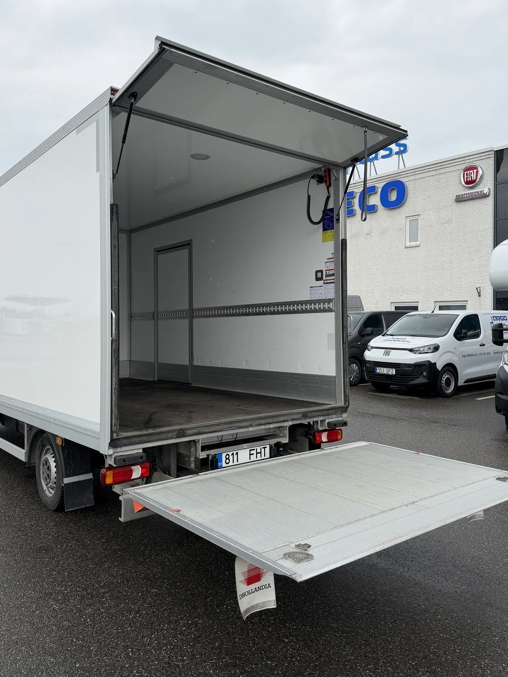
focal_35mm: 28
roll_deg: -0.9
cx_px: 263
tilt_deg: +0.1
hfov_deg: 49.8
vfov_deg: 63.4
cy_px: 315
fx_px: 548
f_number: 1.78
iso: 80
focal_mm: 6.76
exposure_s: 1/1949
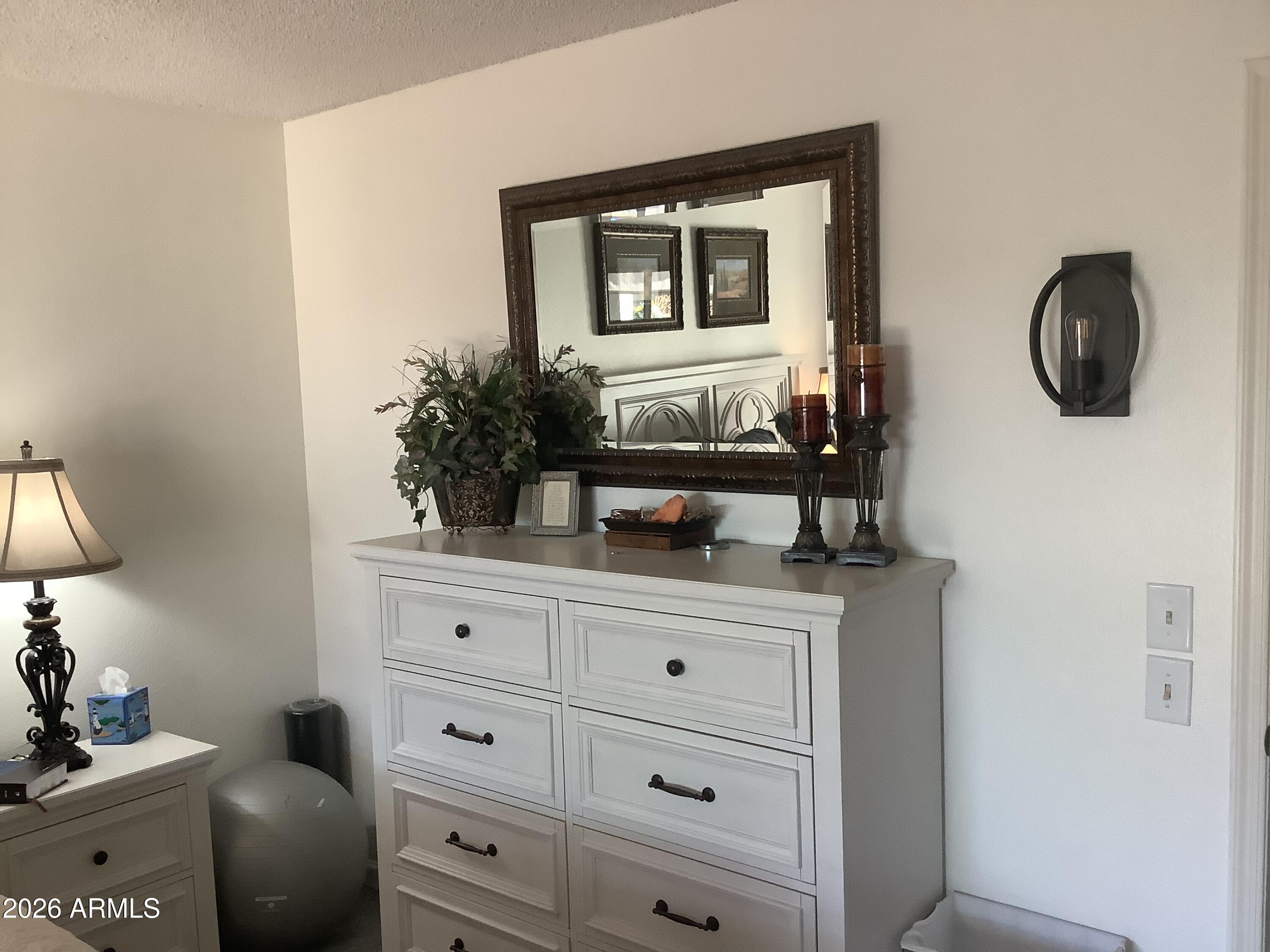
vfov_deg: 45.4
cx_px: 635
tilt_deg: -5.9
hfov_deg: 58.4
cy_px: 476
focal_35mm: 31
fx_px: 1137
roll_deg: +2.0
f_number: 2.4
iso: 160
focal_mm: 3.3
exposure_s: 1/60
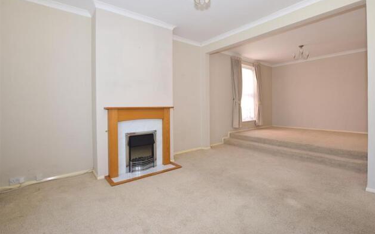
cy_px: 107
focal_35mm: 16
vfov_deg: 71.1
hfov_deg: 97.8
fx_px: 164
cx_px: 196
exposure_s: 1/40
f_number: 5.6
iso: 400
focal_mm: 10
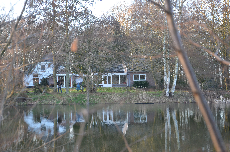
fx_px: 497
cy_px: 76
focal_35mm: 78
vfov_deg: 17.4
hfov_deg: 26.0
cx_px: 115
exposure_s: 1/80
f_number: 5
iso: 400
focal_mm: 52
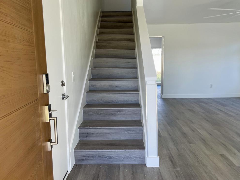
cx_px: 120
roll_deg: +0.9
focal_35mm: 27
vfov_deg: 51.4
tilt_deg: -7.8
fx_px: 187
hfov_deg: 65.3
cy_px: 89
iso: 32
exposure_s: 1/121
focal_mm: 4.2
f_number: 1.6
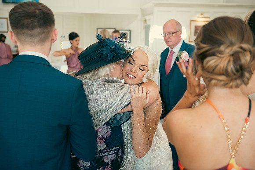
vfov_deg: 31.9
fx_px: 298
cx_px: 128
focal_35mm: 42
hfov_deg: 46.4
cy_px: 85
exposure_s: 1/160
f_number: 3.5
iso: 800
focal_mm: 42
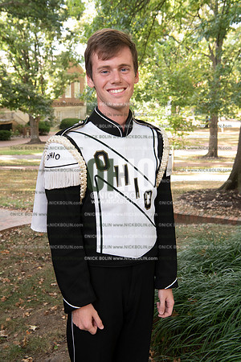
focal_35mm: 48
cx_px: 120
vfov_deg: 41.1
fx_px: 482
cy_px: 181
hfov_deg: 28.1
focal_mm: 48
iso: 800
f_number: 8
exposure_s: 1/100
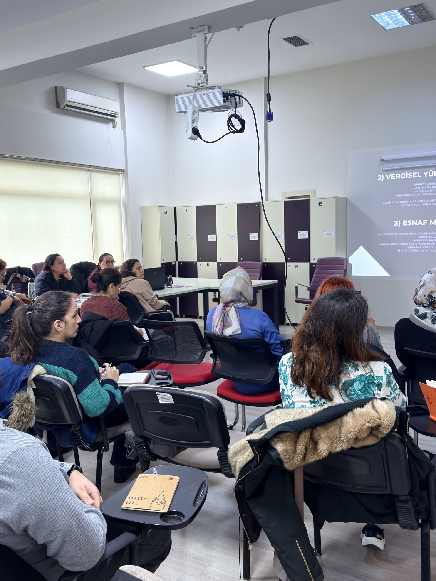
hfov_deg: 40.7
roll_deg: +1.5
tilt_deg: -5.8
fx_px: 588
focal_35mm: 35
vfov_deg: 52.6
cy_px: 290
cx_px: 218
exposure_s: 1/50
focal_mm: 6.76
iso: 100
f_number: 1.78
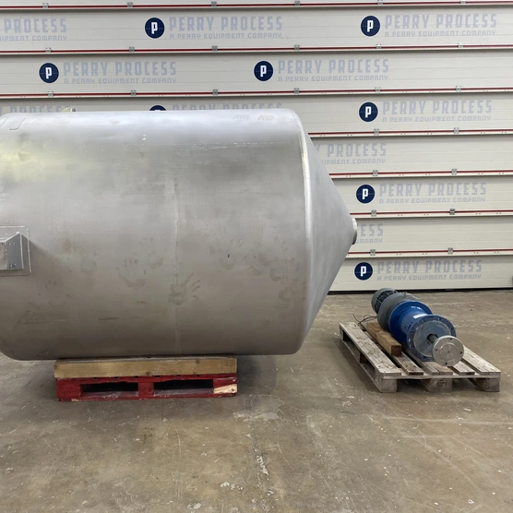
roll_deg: +1.6
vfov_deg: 52.5
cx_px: 213
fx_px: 520
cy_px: 259
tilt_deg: -8.0
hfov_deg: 52.3
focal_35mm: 31
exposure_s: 1/121
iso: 125
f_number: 1.8
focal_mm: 4.25
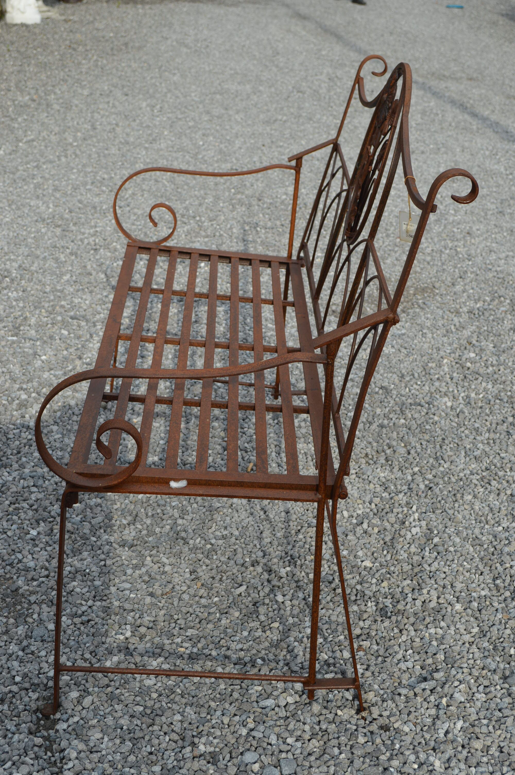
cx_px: 258
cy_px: 388
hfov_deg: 26.4
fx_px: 1096
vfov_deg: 38.9
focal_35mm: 51
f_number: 6.3
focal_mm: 34
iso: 100
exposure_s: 1/160
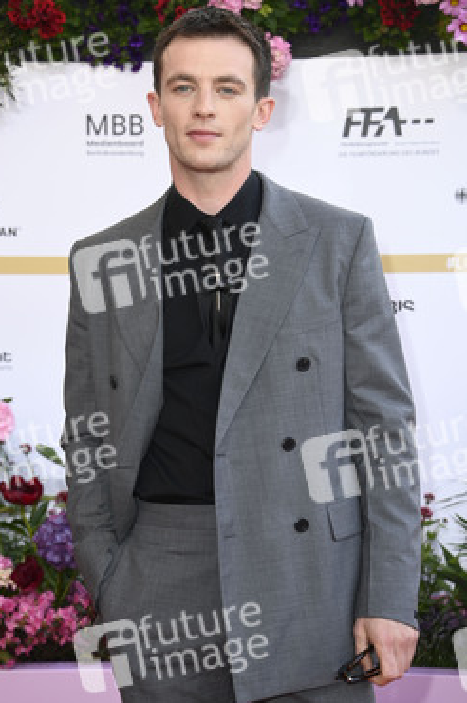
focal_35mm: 92
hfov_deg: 14.8
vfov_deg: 22.2
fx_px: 1793
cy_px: 363
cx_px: 226
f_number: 6.3
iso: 500
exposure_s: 1/250
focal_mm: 85
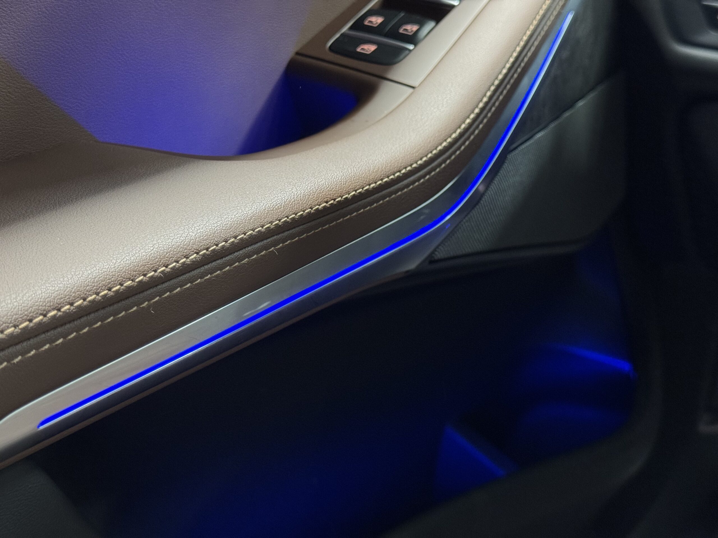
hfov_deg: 39.7
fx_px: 996
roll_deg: -0.3
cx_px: 359
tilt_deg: -22.5
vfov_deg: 30.3
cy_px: 269
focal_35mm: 48
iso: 320
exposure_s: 1/35
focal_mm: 6.76
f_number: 1.78
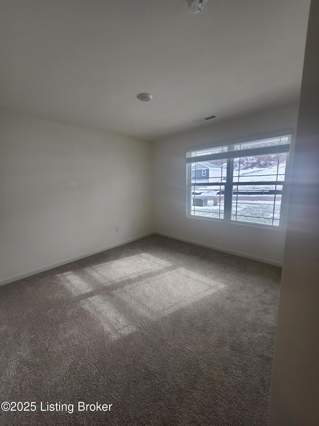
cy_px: 213
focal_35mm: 13
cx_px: 160
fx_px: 160
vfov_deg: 106.2
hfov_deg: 89.9
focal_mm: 1.74
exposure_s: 1/120
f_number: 2.2
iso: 50
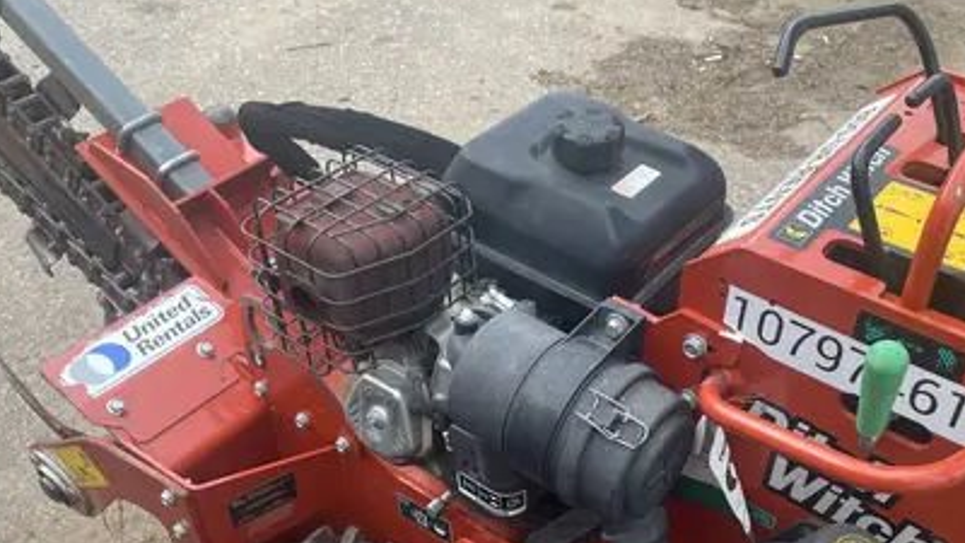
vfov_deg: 30.2
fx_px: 998
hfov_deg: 51.2
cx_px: 593
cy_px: 370
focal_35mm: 39
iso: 32
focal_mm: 4.2
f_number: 1.6
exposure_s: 1/988
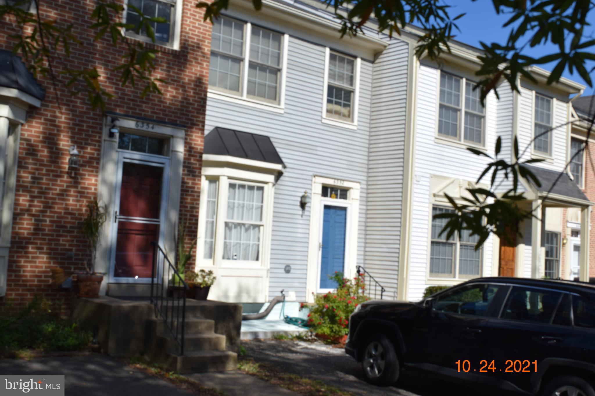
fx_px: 694
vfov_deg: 31.9
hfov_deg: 46.4
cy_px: 198
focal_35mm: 42
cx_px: 298
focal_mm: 28
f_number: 11
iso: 200
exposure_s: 1/500
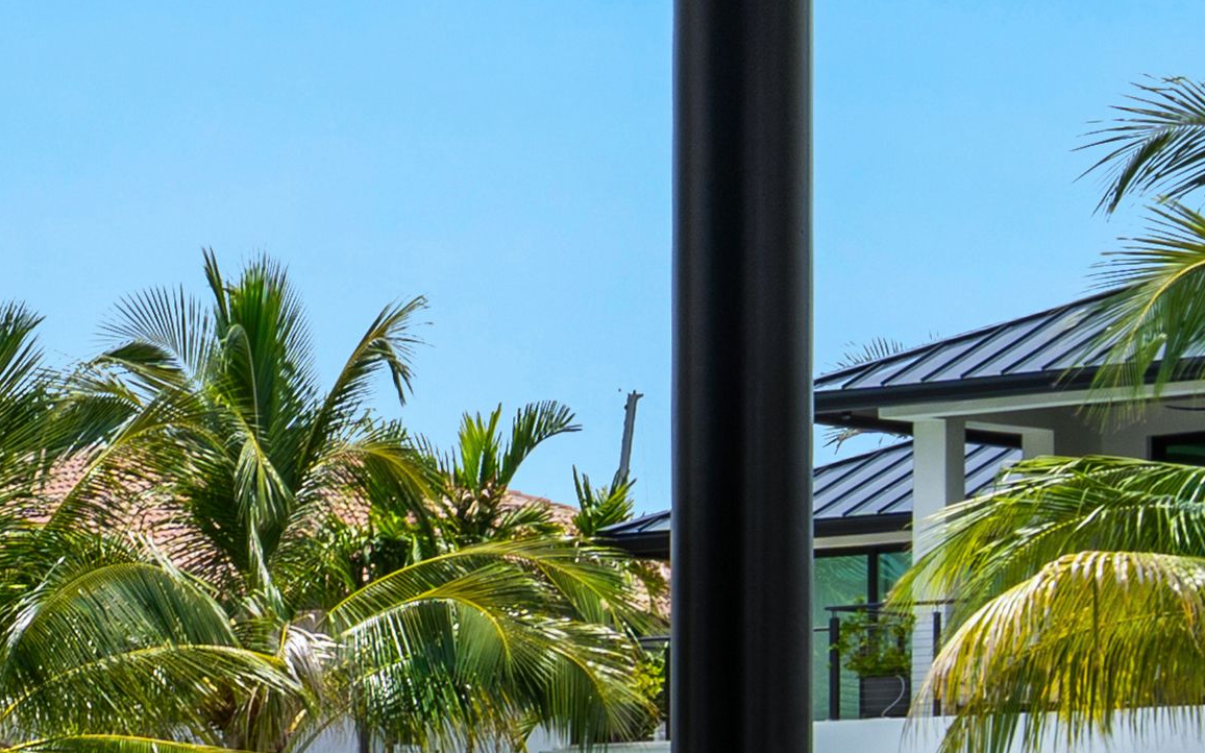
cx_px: -938
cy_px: 949
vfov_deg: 7.4
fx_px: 5741
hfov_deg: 11.2
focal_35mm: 175
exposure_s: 1/100
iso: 64
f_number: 11
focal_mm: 28.3
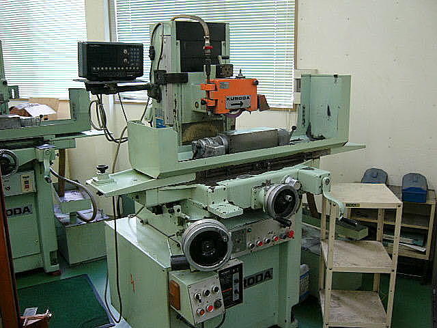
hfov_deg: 52.6
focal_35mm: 35
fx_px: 442
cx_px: 218
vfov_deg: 40.7
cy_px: 164
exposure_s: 1/15
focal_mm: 5.8
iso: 100
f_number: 2.8
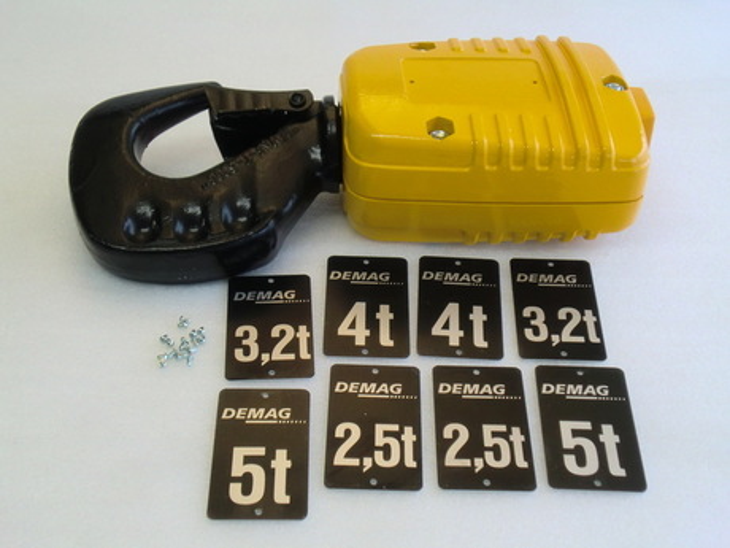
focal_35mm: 52
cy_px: 274
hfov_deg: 36.8
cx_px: 365
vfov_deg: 28.0
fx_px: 1097
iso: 200
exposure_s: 1/60
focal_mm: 9.3
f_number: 3.7
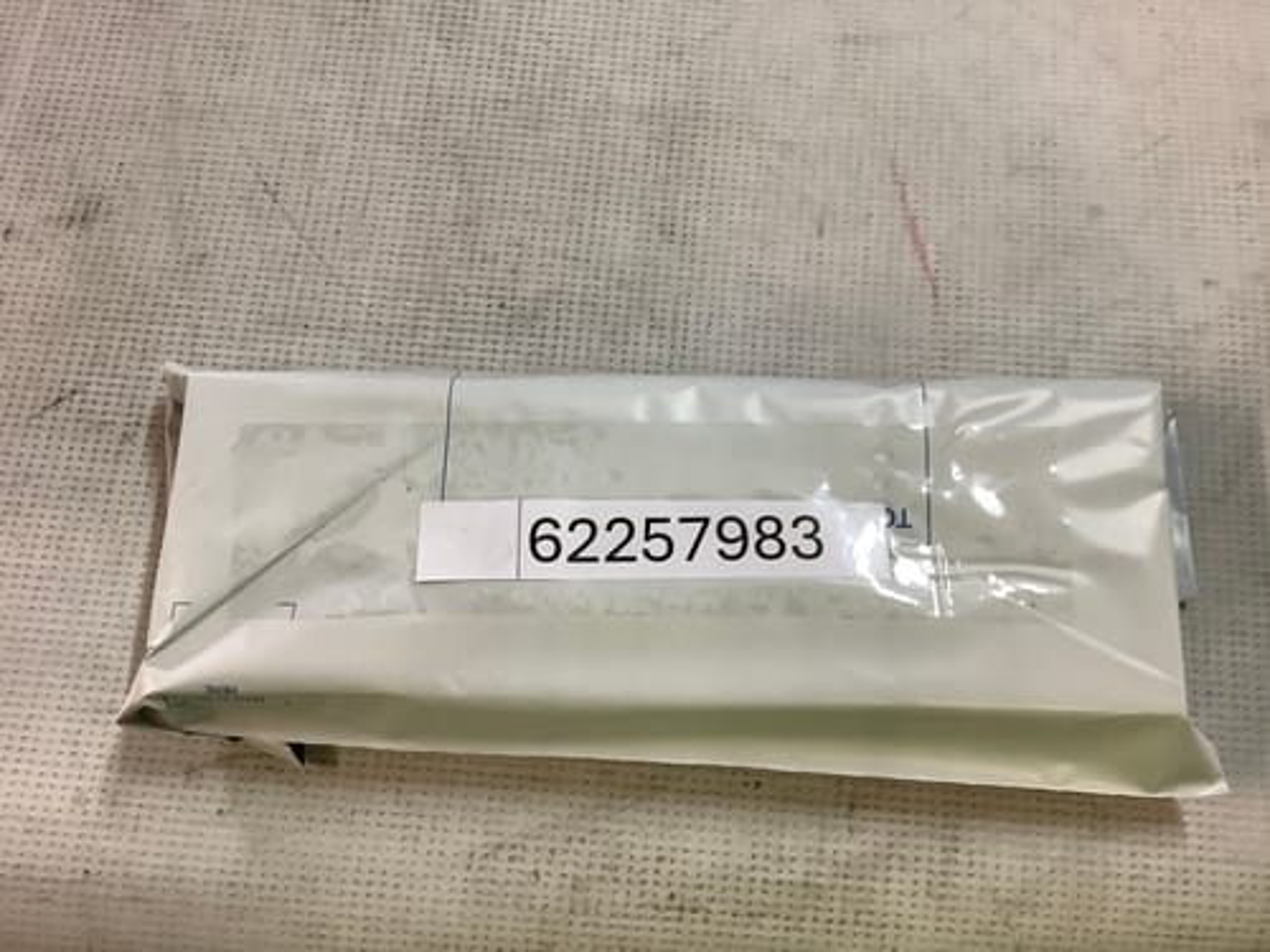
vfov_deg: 45.4
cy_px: 476
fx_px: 1137
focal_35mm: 31
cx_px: 635
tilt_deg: -73.2
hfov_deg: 58.4
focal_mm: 3.3
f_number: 2.4
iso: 125
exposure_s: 1/50
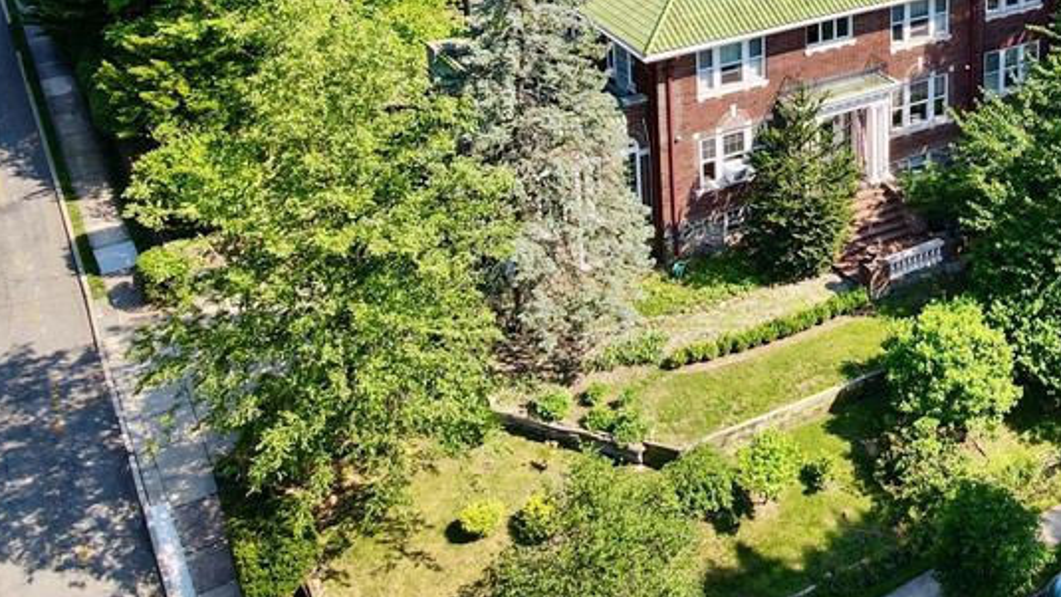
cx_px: 833
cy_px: -97
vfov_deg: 22.3
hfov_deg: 39.8
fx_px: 1407
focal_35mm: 50
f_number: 2.8
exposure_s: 1/400
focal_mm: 4.5
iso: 100
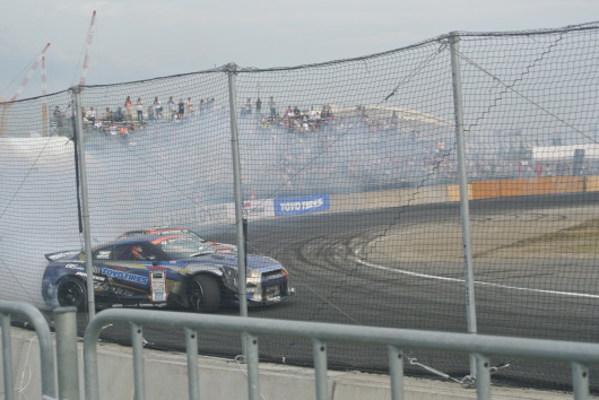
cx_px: 300
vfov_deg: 16.9
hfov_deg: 25.0
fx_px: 1348
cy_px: 200
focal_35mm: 81
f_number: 5.6
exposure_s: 1/250
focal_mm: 30
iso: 110
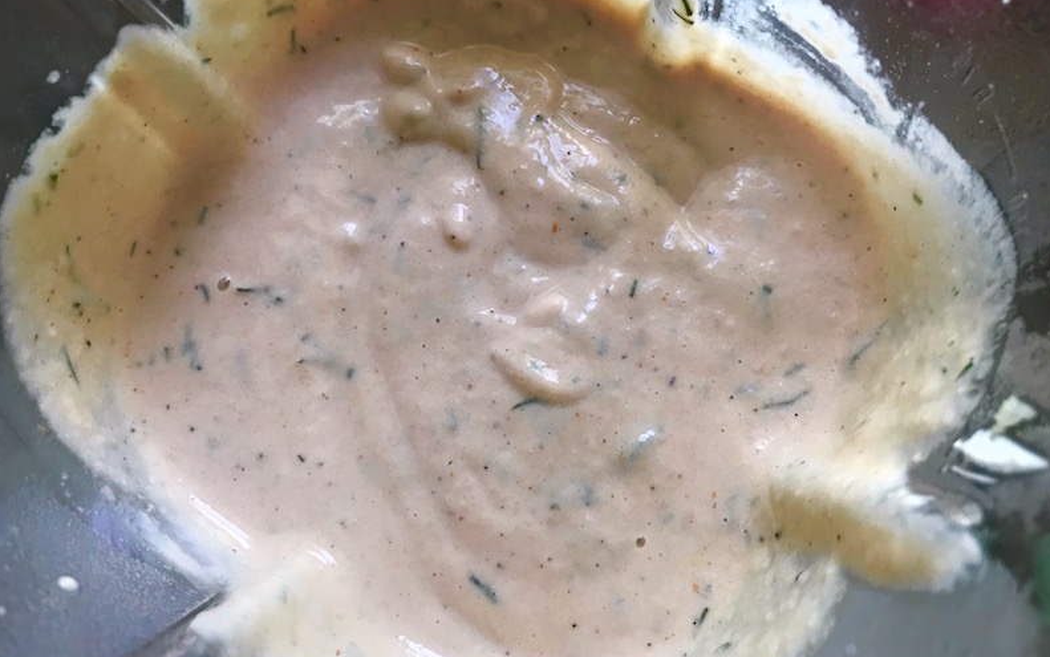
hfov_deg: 62.9
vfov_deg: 41.8
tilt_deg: -79.4
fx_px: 859
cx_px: 527
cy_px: 301
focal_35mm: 30
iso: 40
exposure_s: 1/24
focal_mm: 3.99
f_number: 1.8
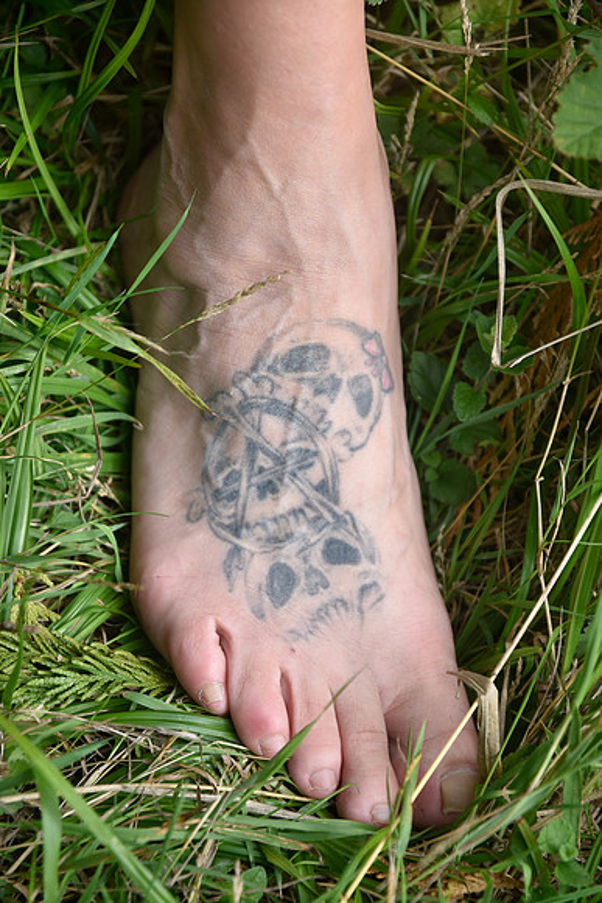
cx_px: 301
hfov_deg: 13.0
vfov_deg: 19.5
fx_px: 2632
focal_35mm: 105
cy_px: 452
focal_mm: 70
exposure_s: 1/160
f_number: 4
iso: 100
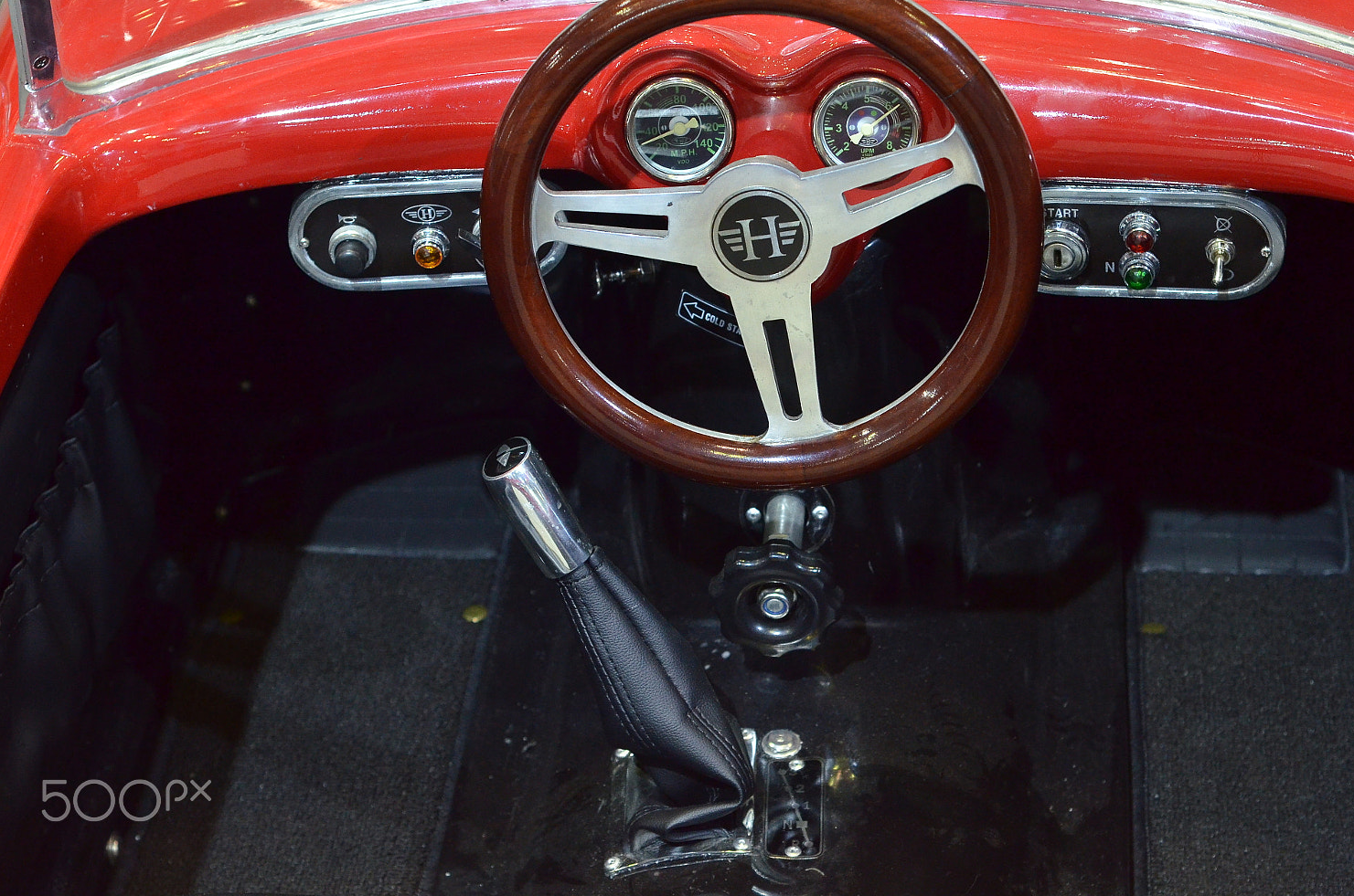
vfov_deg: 16.8
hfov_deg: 25.1
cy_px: 437
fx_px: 3040
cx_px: 716
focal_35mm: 81
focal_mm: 50
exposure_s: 1/100
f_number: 4
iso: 1800
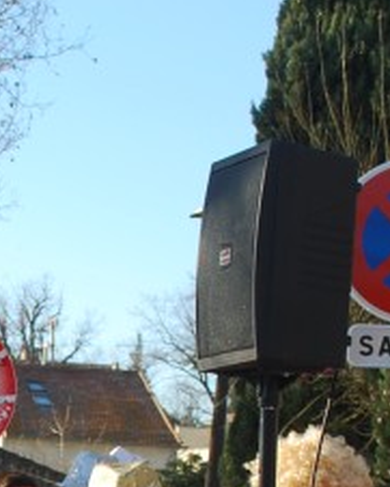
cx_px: -177
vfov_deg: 12.7
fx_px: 2163
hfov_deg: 10.0
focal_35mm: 150
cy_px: 505
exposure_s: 1/160
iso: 100
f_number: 6.3
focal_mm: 24
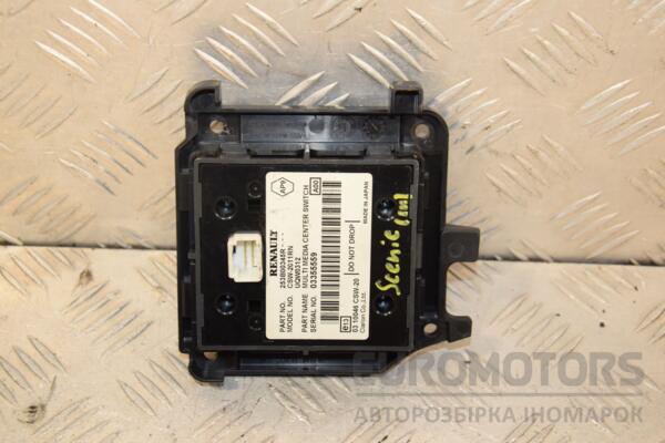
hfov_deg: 28.1
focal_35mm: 72
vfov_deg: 18.9
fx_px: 1330
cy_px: 222
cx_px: 332
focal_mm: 48
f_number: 6.3
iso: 1600
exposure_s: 1/200
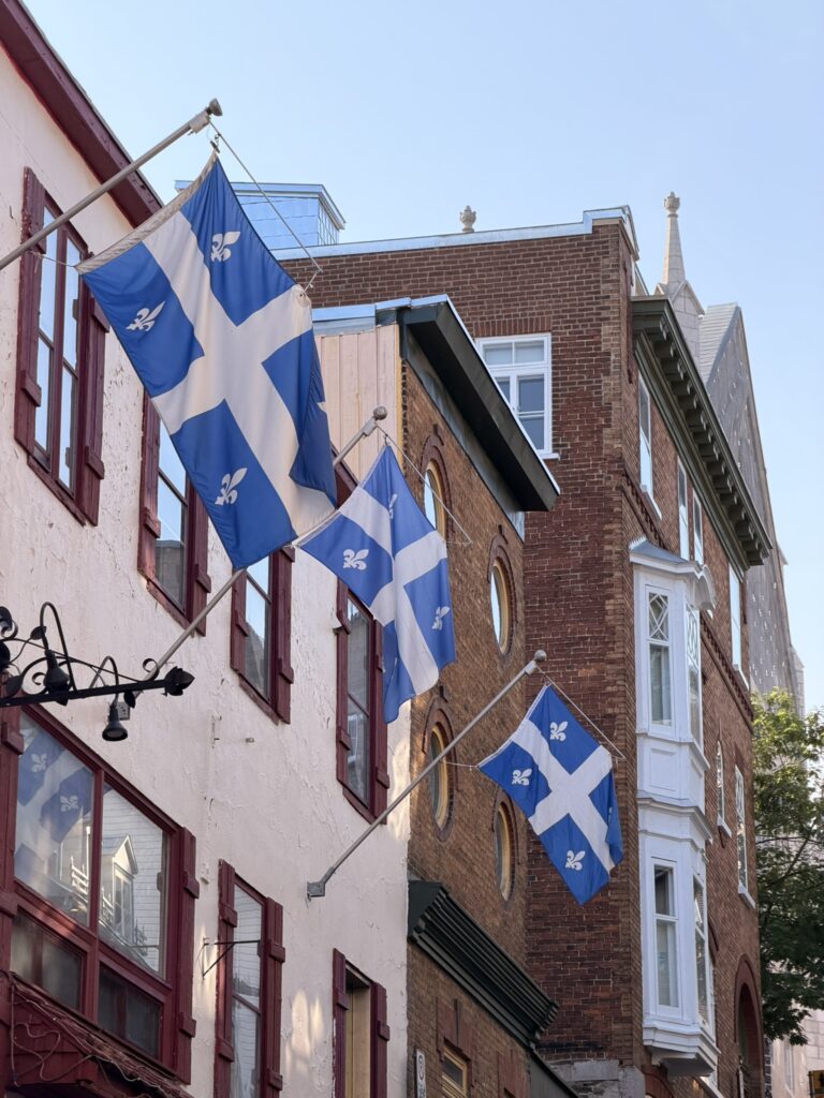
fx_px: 3174
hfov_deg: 14.8
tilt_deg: +19.6
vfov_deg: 19.6
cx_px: 412
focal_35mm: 100
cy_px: 549
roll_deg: -0.4
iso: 50
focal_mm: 16.89
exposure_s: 1/433
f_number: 2.8
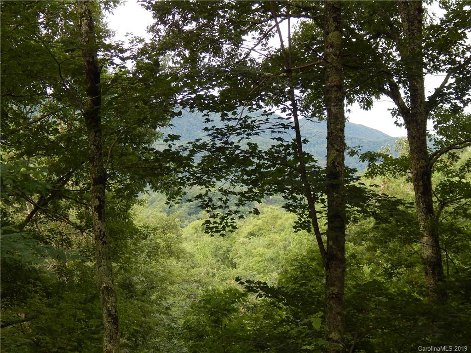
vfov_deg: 19.4
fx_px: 1034
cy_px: 176
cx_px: 236
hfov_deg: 25.7
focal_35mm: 76
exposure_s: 1/100
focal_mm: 13.5
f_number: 4.2
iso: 125
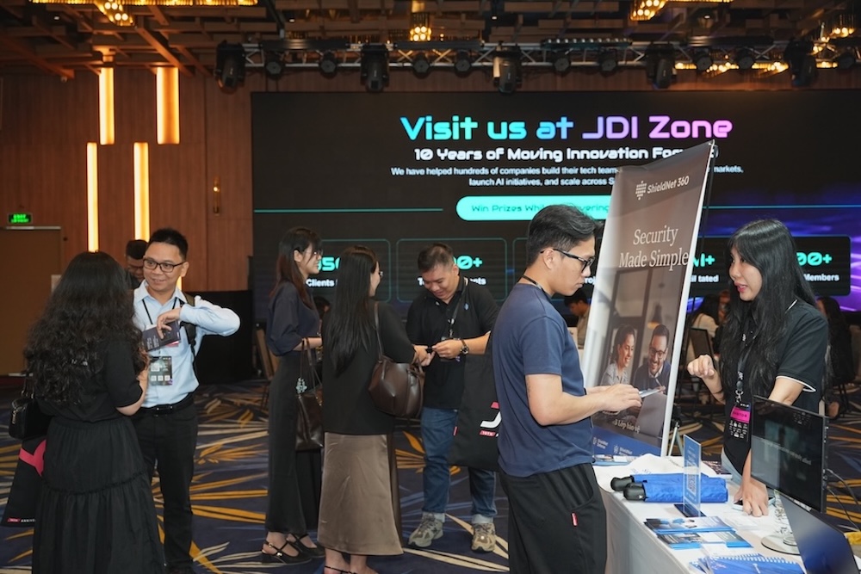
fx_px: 820
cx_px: 430
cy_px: 287
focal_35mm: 34
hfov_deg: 55.4
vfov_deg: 38.6
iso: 2000
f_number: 4
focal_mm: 34.3
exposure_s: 1/160
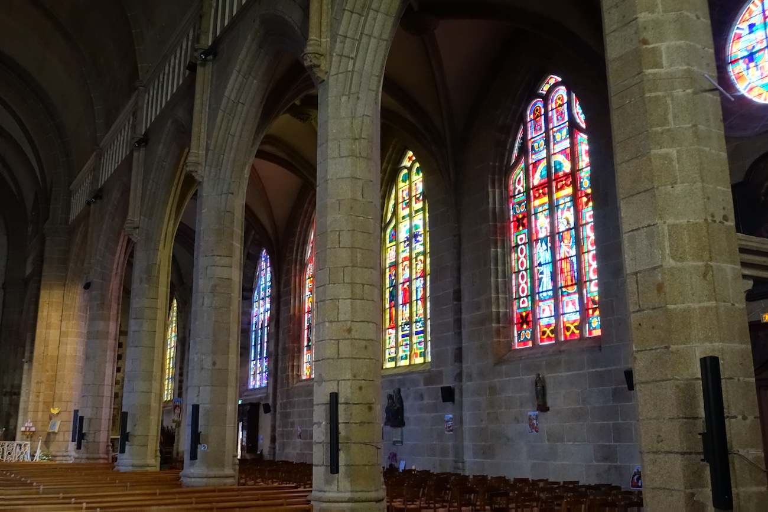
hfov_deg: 51.9
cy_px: 256
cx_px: 384
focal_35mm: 37
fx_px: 789
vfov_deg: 35.9
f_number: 8
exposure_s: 1/15
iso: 3200
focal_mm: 13.65
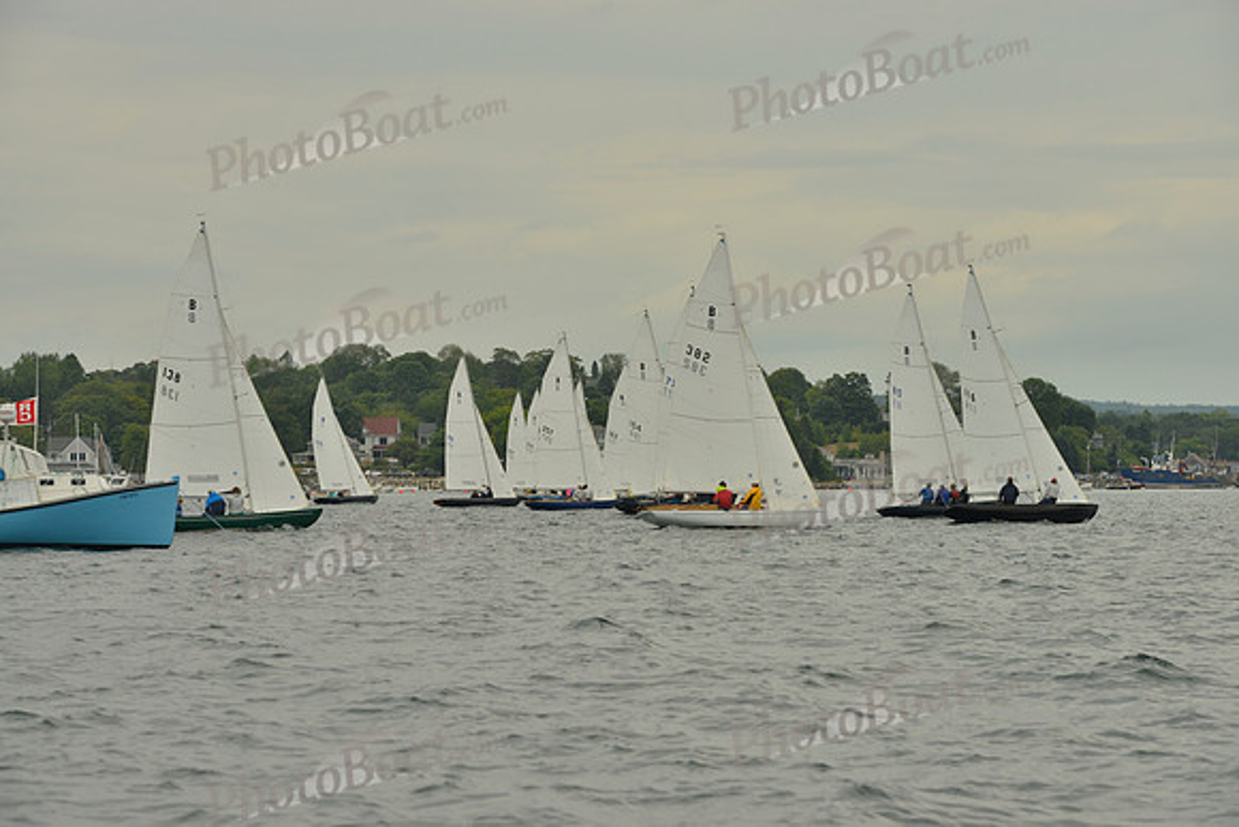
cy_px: 414
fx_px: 3993
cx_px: 620
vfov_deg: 11.8
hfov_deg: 17.6
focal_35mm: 116
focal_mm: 116
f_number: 8
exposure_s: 1/800
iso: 200
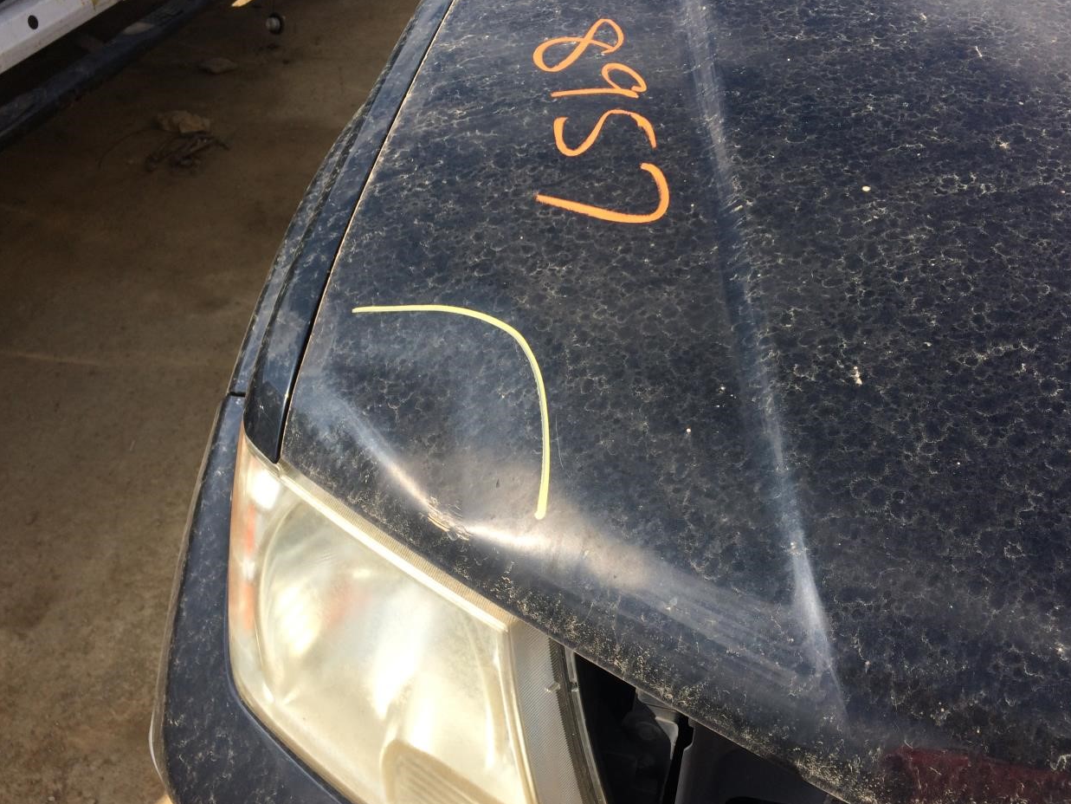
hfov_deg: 59.9
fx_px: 928
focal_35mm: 30
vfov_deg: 46.8
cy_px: 407
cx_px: 552
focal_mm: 4.15
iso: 32
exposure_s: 1/1642
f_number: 2.2
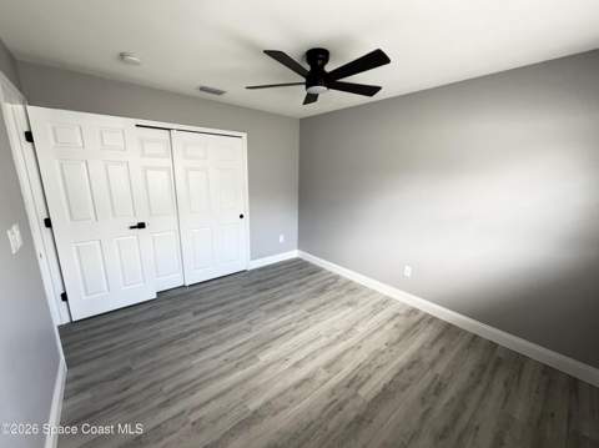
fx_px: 242
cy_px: 224
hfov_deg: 102.1
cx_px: 300
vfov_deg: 85.6
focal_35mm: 14
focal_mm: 2.22
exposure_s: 1/101
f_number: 2.2
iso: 320
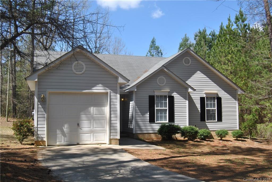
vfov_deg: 34.3
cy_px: 91
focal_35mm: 39
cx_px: 136
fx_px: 295
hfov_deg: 49.5
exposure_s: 1/250
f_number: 8
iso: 100
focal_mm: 26
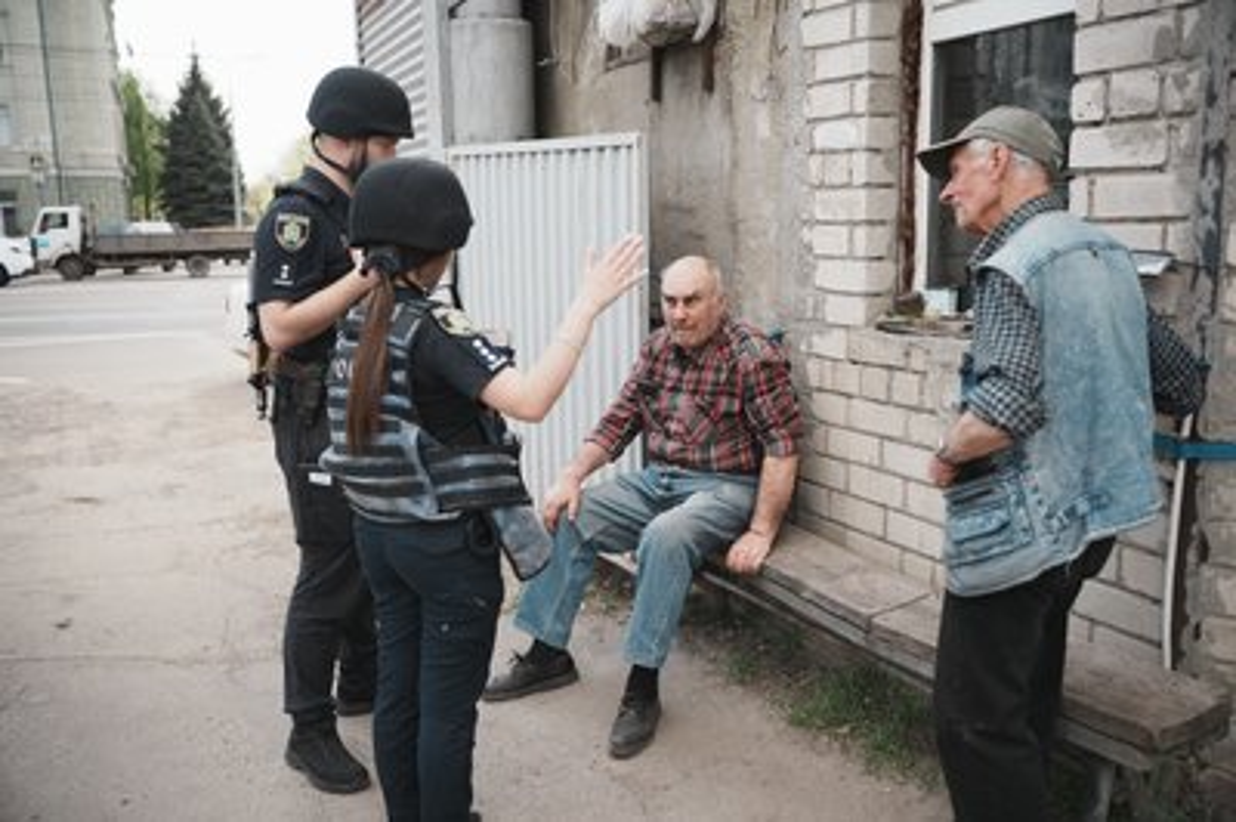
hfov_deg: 58.8
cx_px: 618
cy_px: 411
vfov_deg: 41.0
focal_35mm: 32
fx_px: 1098
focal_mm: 32
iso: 200
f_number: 2.8
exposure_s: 1/1250
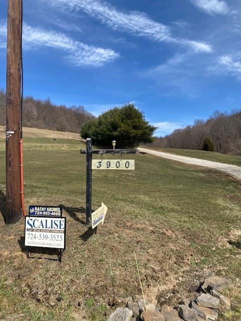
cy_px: 160
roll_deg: +0.3
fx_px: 241
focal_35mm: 26
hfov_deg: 53.1
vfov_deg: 67.3
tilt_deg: +3.7
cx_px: 120
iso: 32
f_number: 1.8
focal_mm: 4.25
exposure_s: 1/2463
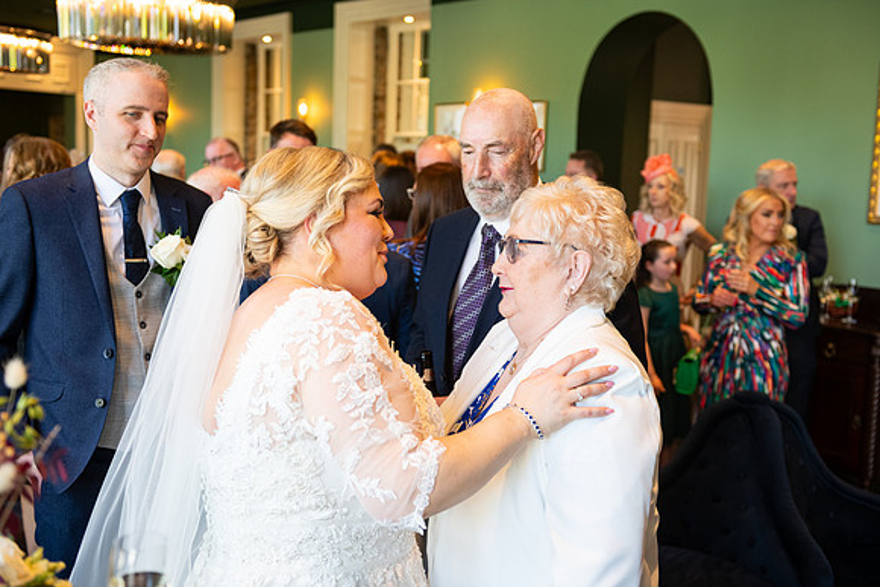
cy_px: 294
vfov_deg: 31.9
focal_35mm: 42
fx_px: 1027
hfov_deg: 46.4
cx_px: 440
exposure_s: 1/160
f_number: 3.5
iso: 800
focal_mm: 42
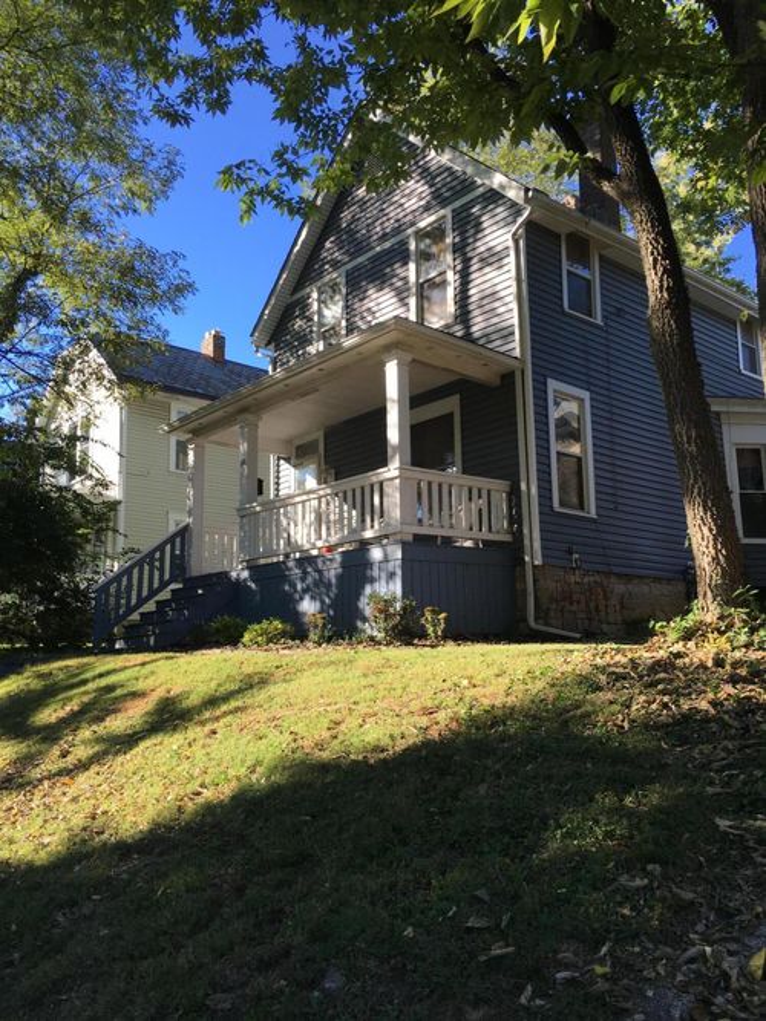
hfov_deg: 48.2
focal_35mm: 29
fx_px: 856
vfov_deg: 61.7
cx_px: 383
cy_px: 510
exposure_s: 1/381
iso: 25
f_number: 2.2
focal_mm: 4.15
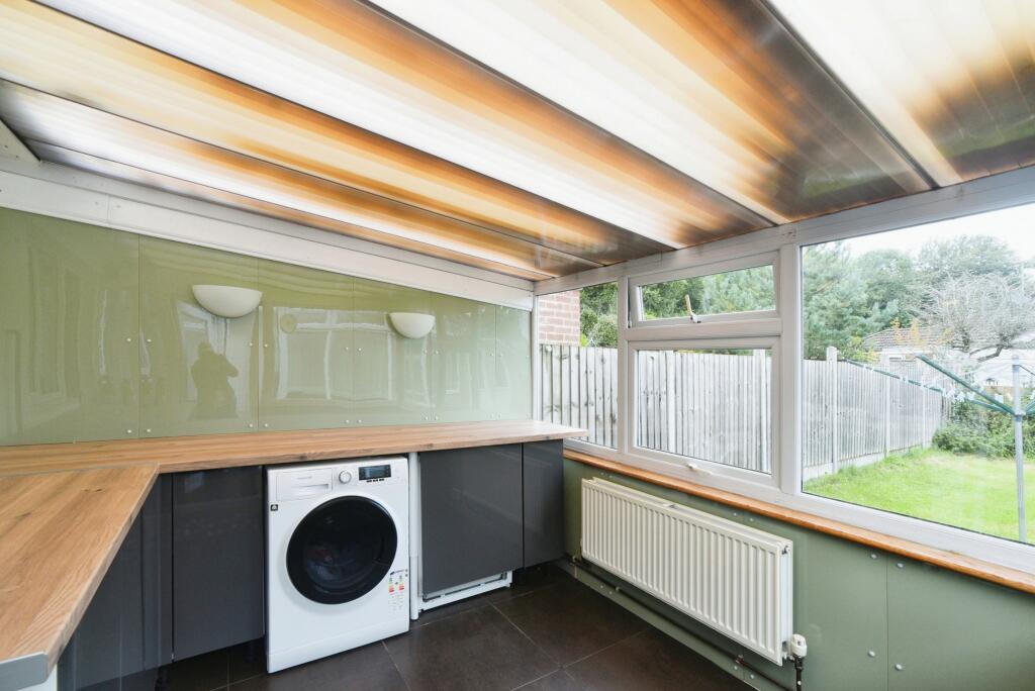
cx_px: 518
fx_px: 431
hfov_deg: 100.4
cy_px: 346
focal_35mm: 15
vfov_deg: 77.4
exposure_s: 1/60
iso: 640
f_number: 11
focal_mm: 15
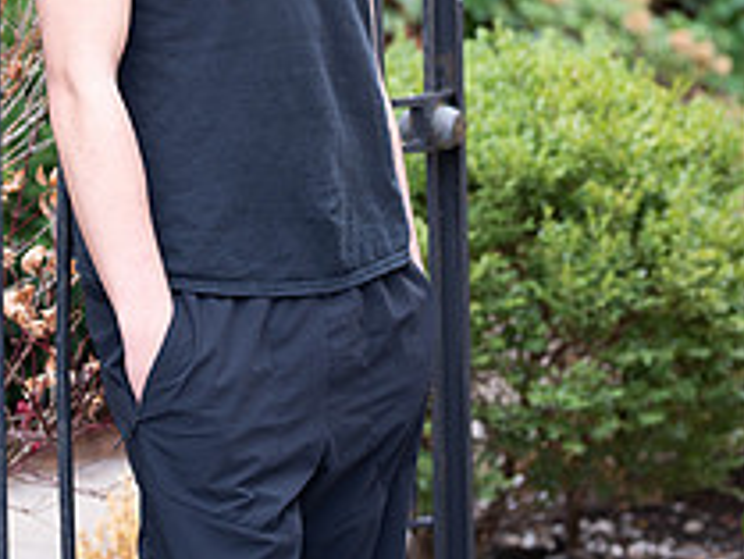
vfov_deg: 8.3
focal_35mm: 176
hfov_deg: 11.2
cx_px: 214
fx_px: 3785
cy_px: -142
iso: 160
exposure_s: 1/125
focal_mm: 85
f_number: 3.5
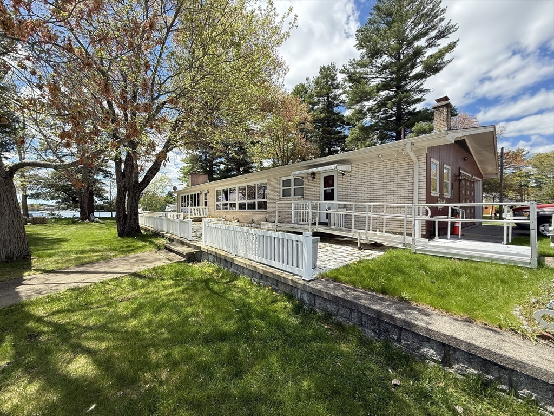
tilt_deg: +1.0
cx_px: 277
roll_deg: +0.4
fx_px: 224
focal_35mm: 14
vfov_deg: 85.7
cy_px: 208
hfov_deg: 102.1
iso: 50
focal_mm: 2.22
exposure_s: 1/809
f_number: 2.2
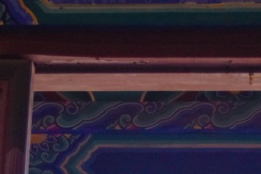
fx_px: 956
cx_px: 221
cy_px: 270
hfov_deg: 15.4
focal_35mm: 132
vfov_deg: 10.0
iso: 400
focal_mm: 28
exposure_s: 1/1000
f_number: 4.2
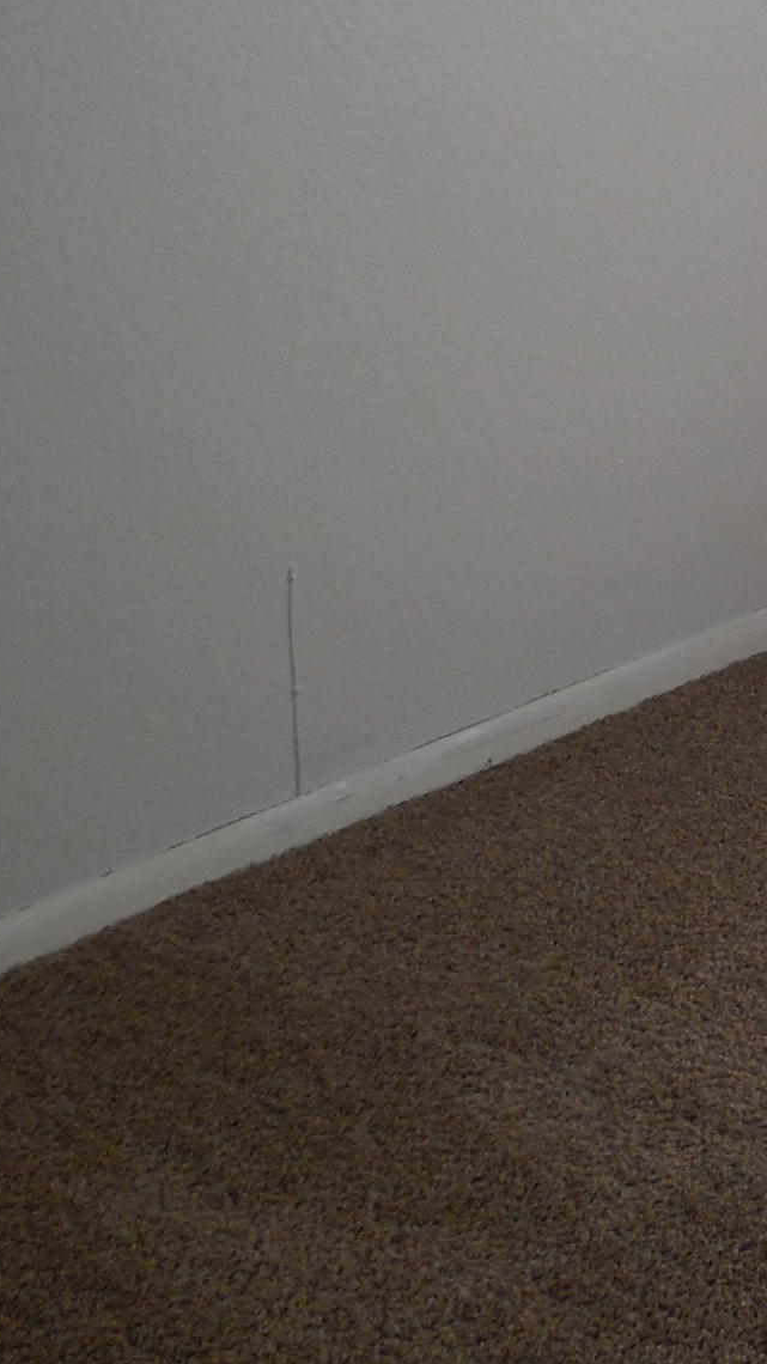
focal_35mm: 86
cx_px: 1471
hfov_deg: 12.6
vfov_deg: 23.8
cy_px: 41
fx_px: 3110
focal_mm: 5.3
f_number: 3.2
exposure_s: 1/30
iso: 140
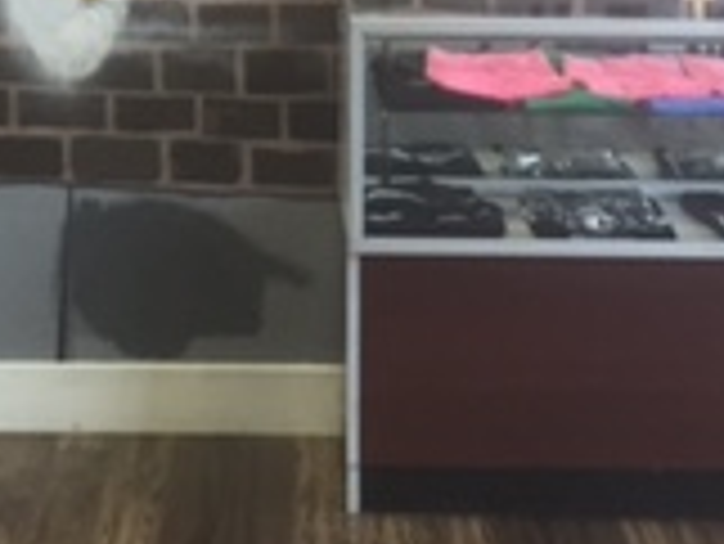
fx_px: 2407
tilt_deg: +2.3
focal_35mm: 115
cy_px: -378
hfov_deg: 17.1
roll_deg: -0.8
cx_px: 252
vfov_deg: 12.0
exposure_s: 1/30
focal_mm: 4.15
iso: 50
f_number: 2.2
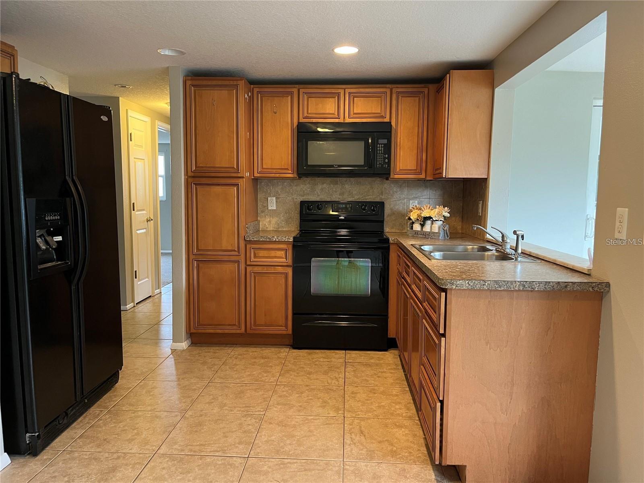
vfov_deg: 53.1
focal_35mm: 26
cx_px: 322
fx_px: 484
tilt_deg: -6.3
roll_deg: -0.5
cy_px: 242
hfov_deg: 67.3
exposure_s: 1/60
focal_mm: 5.1
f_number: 1.6
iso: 200
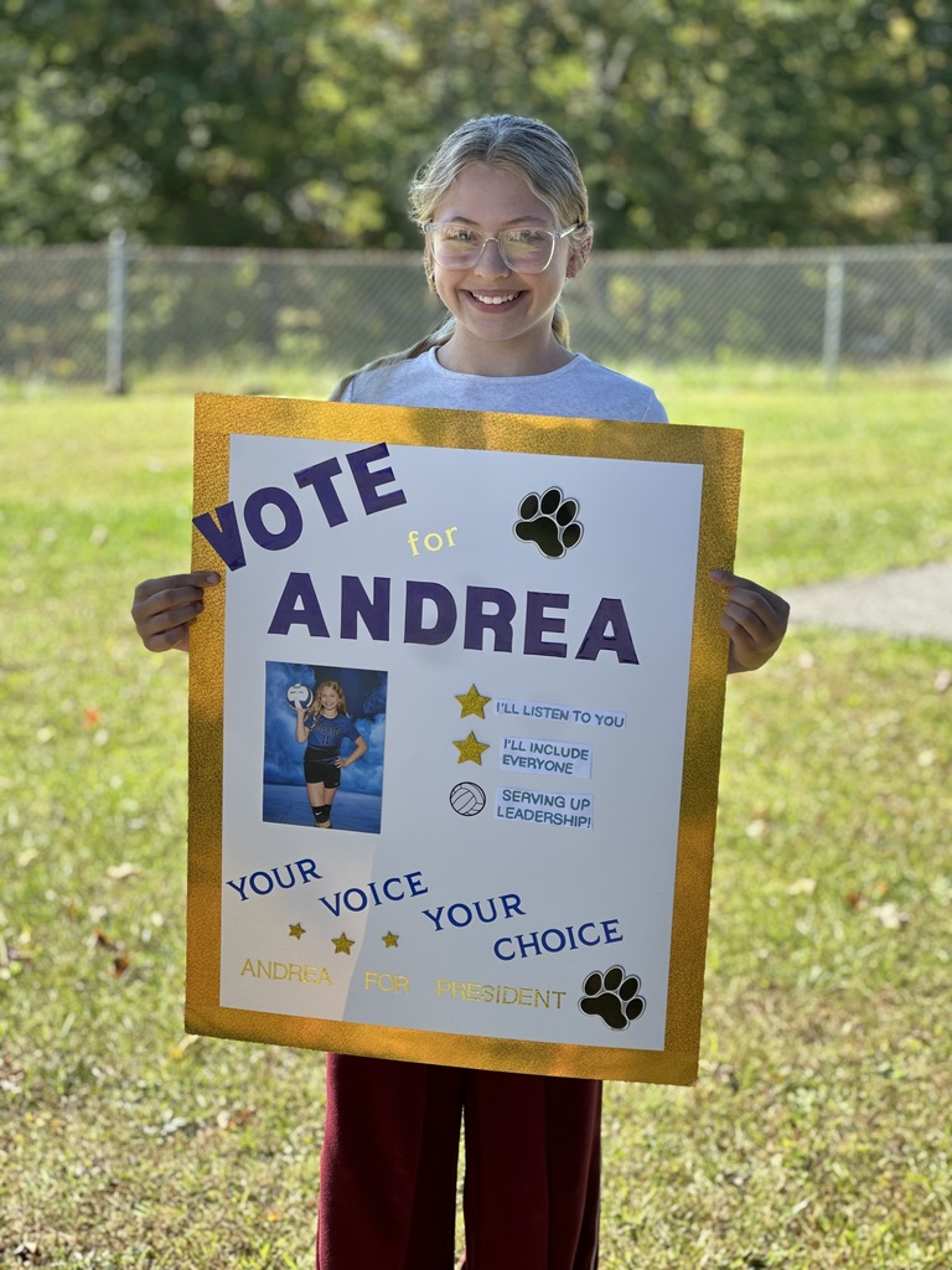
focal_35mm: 77
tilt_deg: -10.1
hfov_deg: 19.1
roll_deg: -2.4
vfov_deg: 25.3
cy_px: 635
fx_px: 2824
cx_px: 476
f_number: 2.8
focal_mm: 9
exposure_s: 1/121
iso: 25
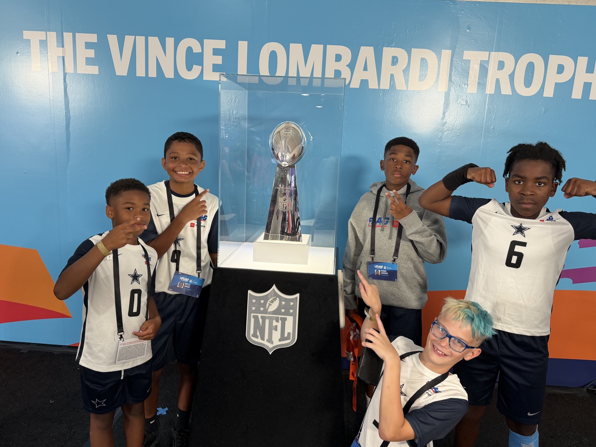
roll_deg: -2.2
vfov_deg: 54.9
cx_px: 302
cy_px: 220
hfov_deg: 69.4
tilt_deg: -9.6
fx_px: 430
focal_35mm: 25
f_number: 1.78
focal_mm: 6.76
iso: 160
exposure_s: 1/120
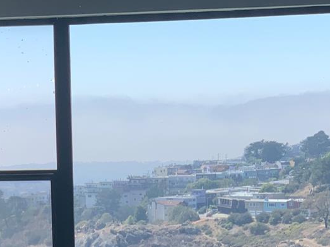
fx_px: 1420
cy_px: 311
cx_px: 86
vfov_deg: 9.8
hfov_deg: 13.2
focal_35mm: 149
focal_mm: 6
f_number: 2.4
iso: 16
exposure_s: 1/410
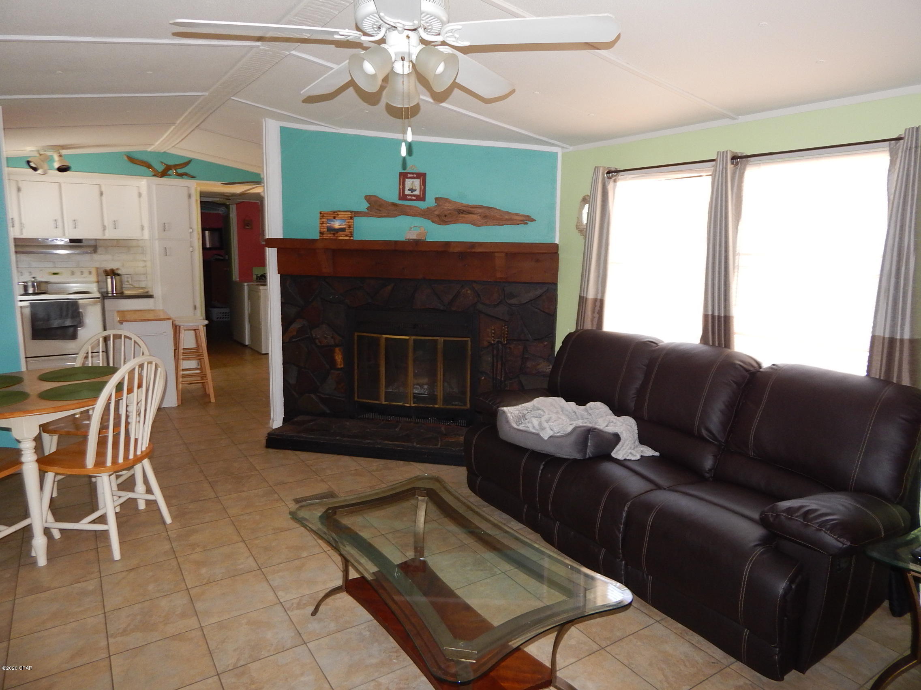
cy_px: 345
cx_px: 460
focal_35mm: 22
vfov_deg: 61.1
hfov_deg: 76.4
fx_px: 585
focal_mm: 4
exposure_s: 1/30
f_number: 3
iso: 200
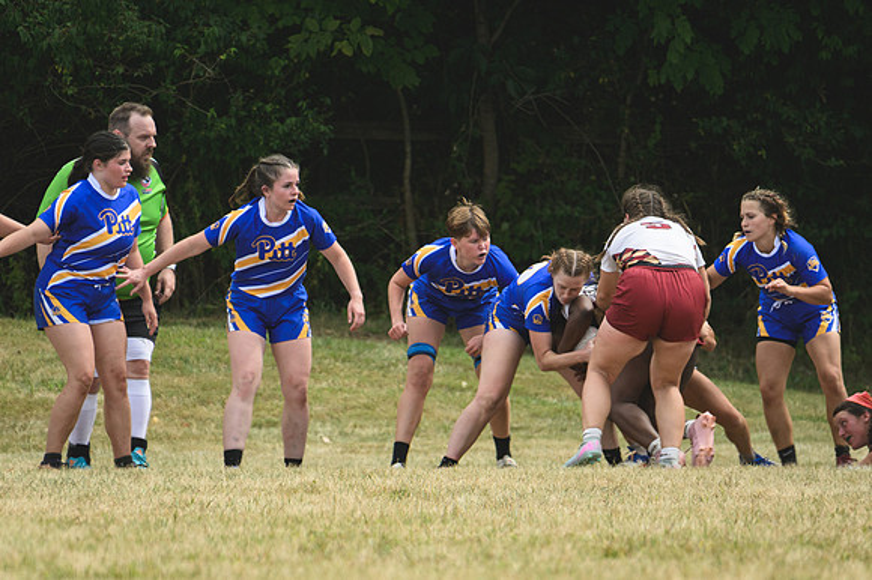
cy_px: 290
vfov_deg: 1.4
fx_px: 23186
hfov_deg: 2.2
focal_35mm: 958
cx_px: 436
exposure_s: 1/1000
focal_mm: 600
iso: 500
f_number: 6.3
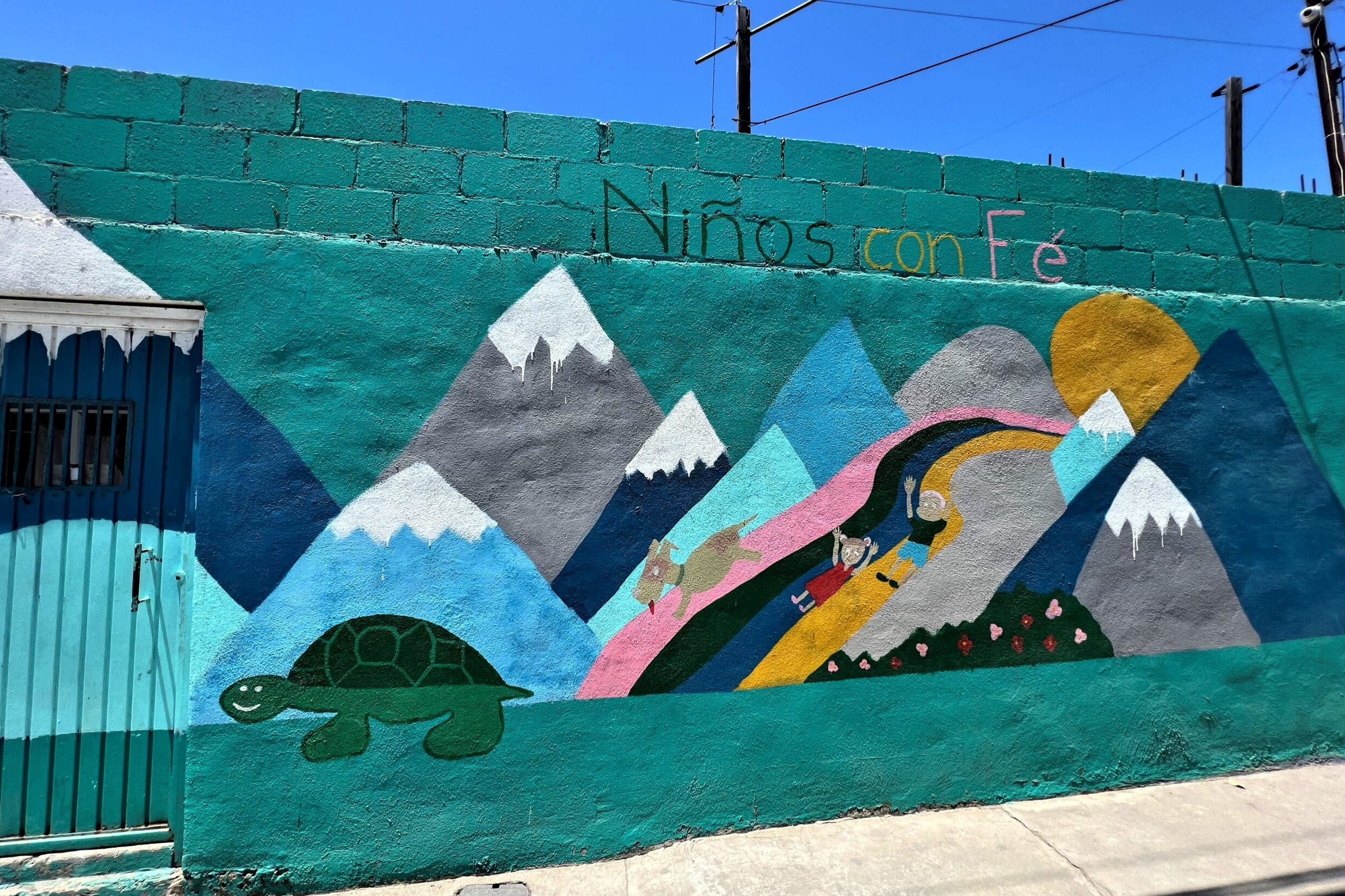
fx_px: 523
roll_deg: +1.0
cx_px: 656
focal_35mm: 14
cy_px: 461
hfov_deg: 104.2
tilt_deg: +1.9
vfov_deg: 81.2
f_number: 1.8
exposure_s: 1/1553
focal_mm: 1.57
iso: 32
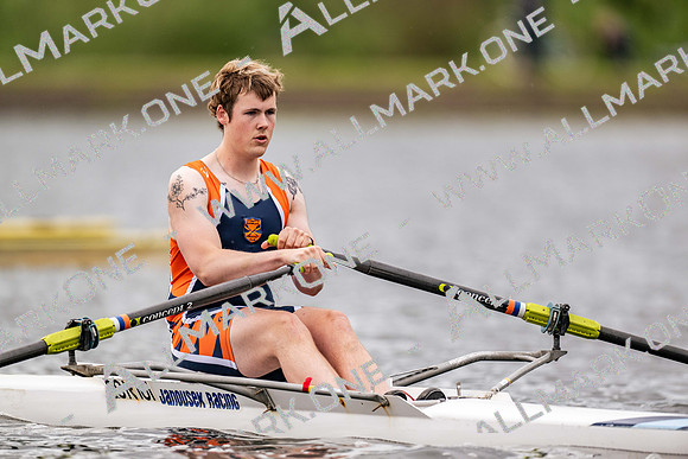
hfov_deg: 3.4
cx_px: 344
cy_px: 230
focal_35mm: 600
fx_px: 11475
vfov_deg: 2.3
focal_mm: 600
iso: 280
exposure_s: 1/2500
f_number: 4
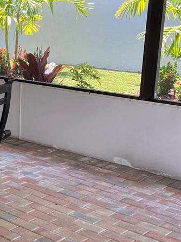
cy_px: 132
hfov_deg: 19.2
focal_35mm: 70
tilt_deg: -13.0
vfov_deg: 27.8
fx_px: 488
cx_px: -61
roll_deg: +1.4
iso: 32
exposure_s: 1/145
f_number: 1.6
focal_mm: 4.2
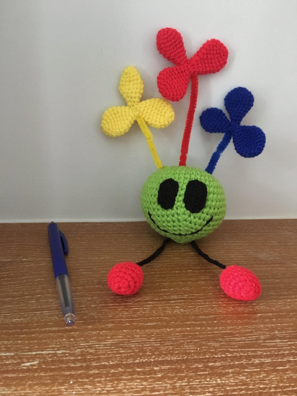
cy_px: 198
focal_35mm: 29
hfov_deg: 48.2
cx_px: 148
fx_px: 332
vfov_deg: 61.7
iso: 200
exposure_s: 1/20
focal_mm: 4.15
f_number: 2.2
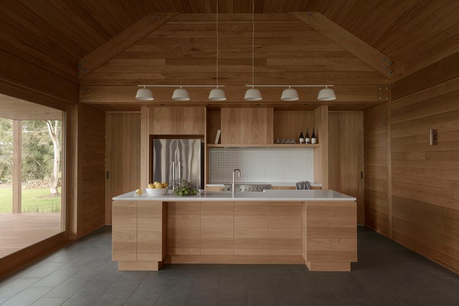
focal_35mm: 27
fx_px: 344
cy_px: 153
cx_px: 230
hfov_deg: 67.4
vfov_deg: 47.9
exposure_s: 1/5
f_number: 8
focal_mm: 27
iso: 200
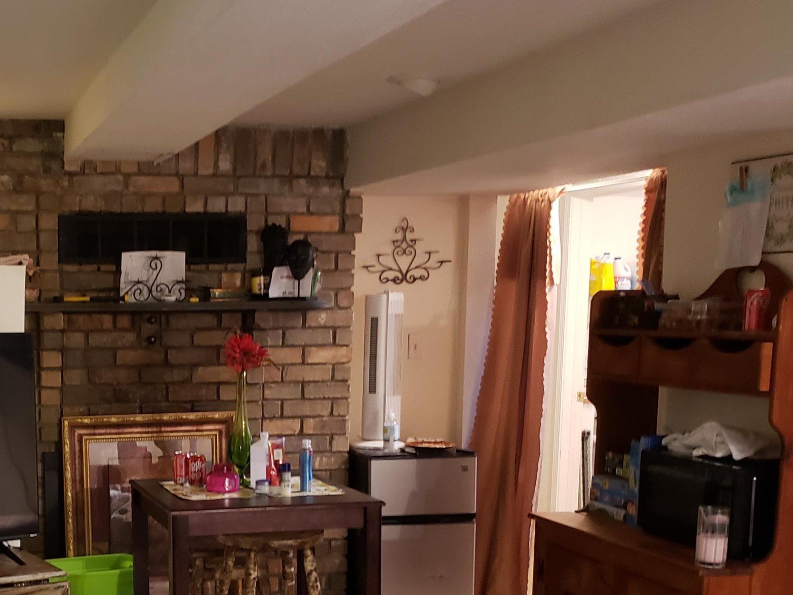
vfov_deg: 28.2
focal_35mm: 51
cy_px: 437
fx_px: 1169
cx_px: 156
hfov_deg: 36.2
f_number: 1.5
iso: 250
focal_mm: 4.3
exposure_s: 1/10
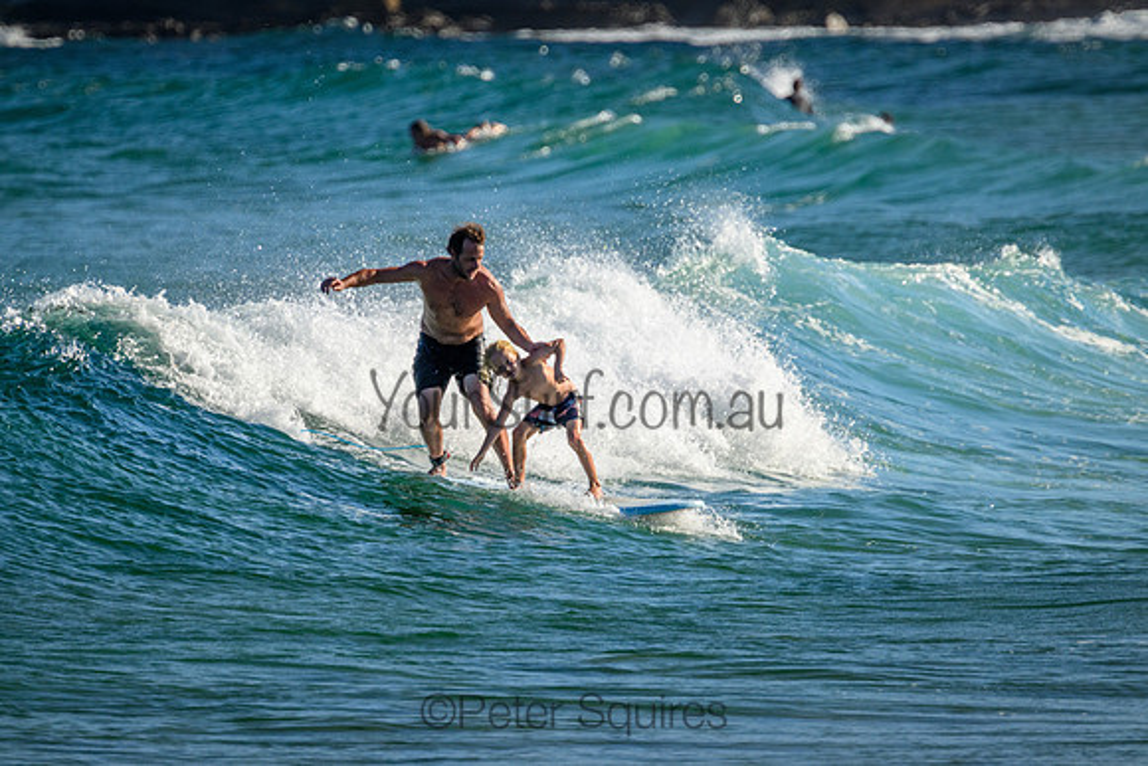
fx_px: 25516
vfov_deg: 1.7
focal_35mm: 800
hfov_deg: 2.6
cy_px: 383
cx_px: 574
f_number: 11
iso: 900
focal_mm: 800
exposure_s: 1/2000
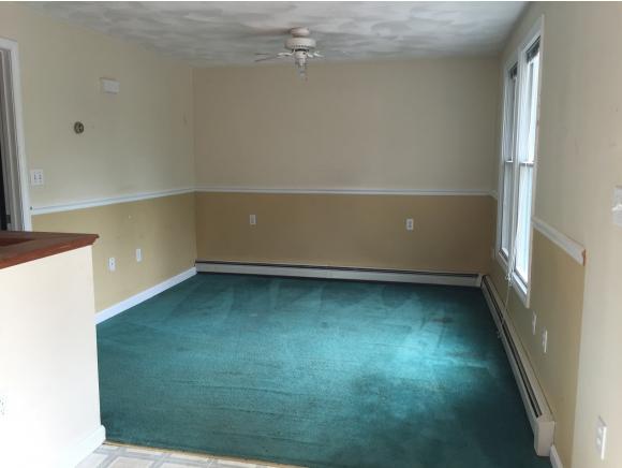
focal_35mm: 29
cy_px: 234
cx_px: 311
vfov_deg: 48.3
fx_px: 522
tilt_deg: -3.2
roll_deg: -0.9
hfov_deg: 61.6
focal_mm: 4.15
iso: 40
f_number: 2.2
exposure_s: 1/60
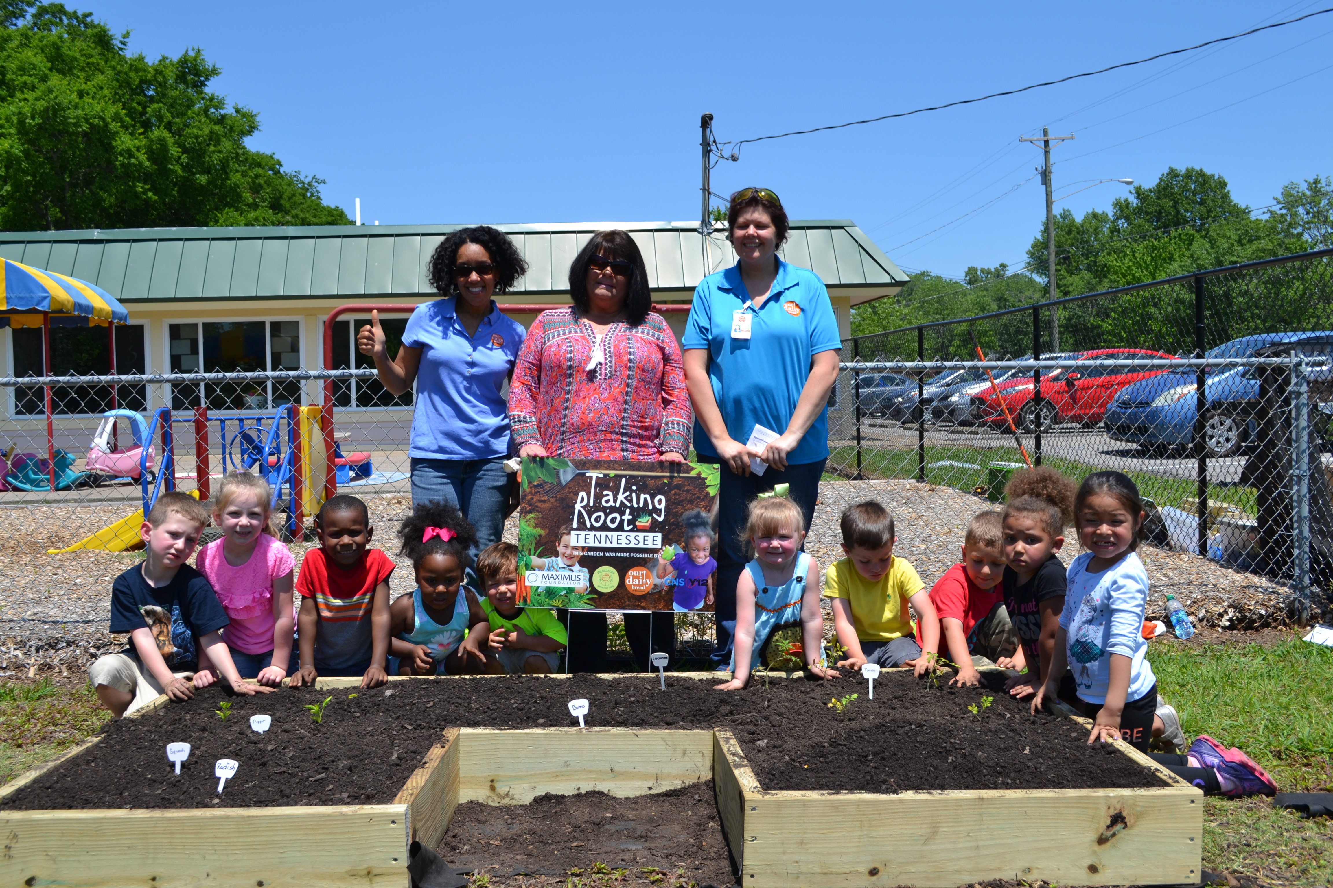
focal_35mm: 33
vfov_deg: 40.0
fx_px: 1222
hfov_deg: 57.2
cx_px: 666
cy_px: 444
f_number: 8
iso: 100
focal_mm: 22
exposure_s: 1/250
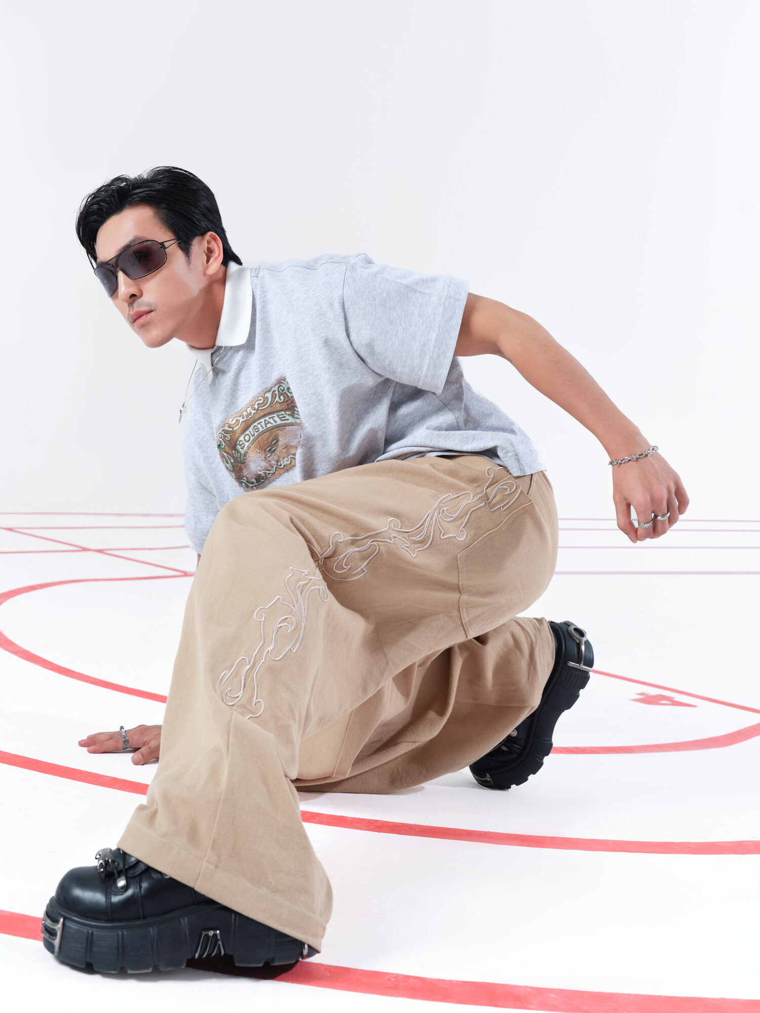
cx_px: 380
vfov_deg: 42.1
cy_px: 506
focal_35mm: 45
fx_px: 1317
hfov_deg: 32.2
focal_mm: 56.6
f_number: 9
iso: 320
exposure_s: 1/125
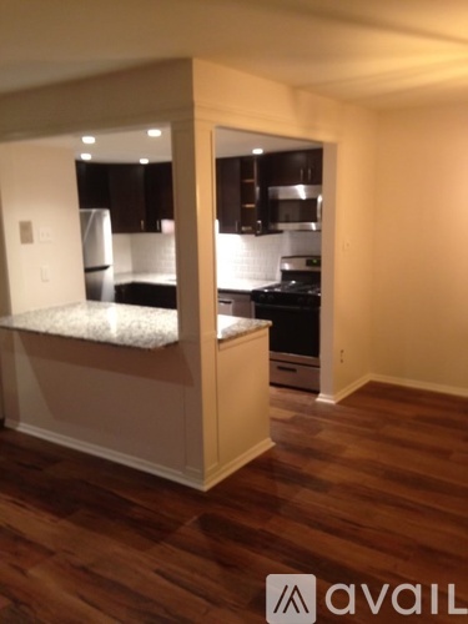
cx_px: 234
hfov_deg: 42.9
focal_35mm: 33
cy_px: 312
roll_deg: +1.5
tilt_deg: -11.8
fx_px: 595
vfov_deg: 55.4
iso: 125
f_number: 2.4
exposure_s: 1/20
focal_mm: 4.12
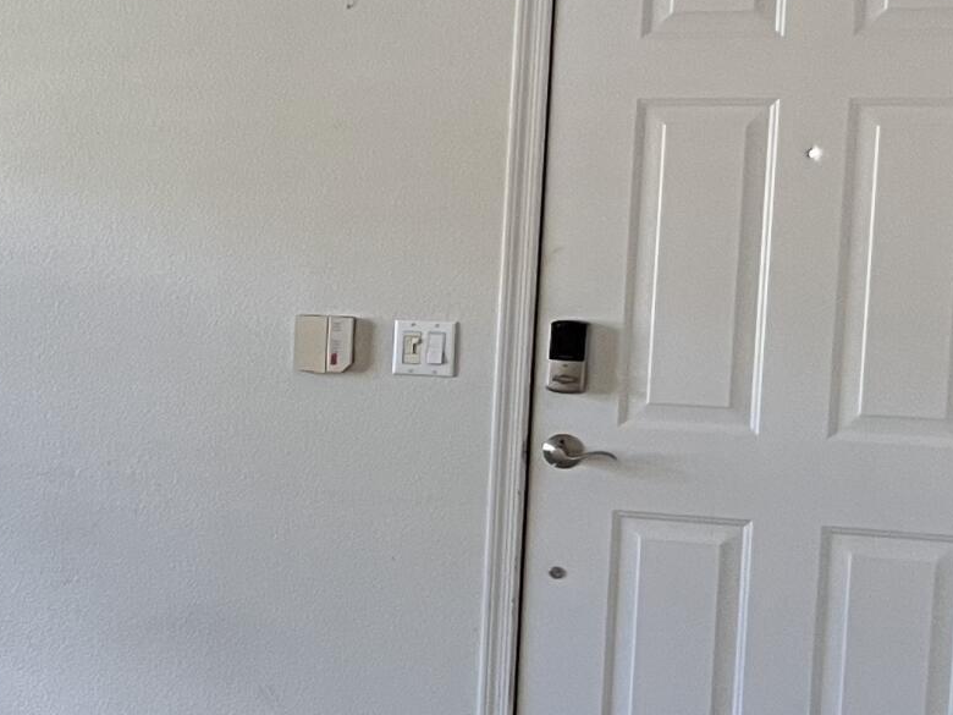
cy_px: 398
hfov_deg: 16.3
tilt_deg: -6.1
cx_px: -805
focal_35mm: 100
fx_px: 2753
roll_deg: -0.1
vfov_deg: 14.8
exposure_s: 1/60
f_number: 1.6
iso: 100
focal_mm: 5.1
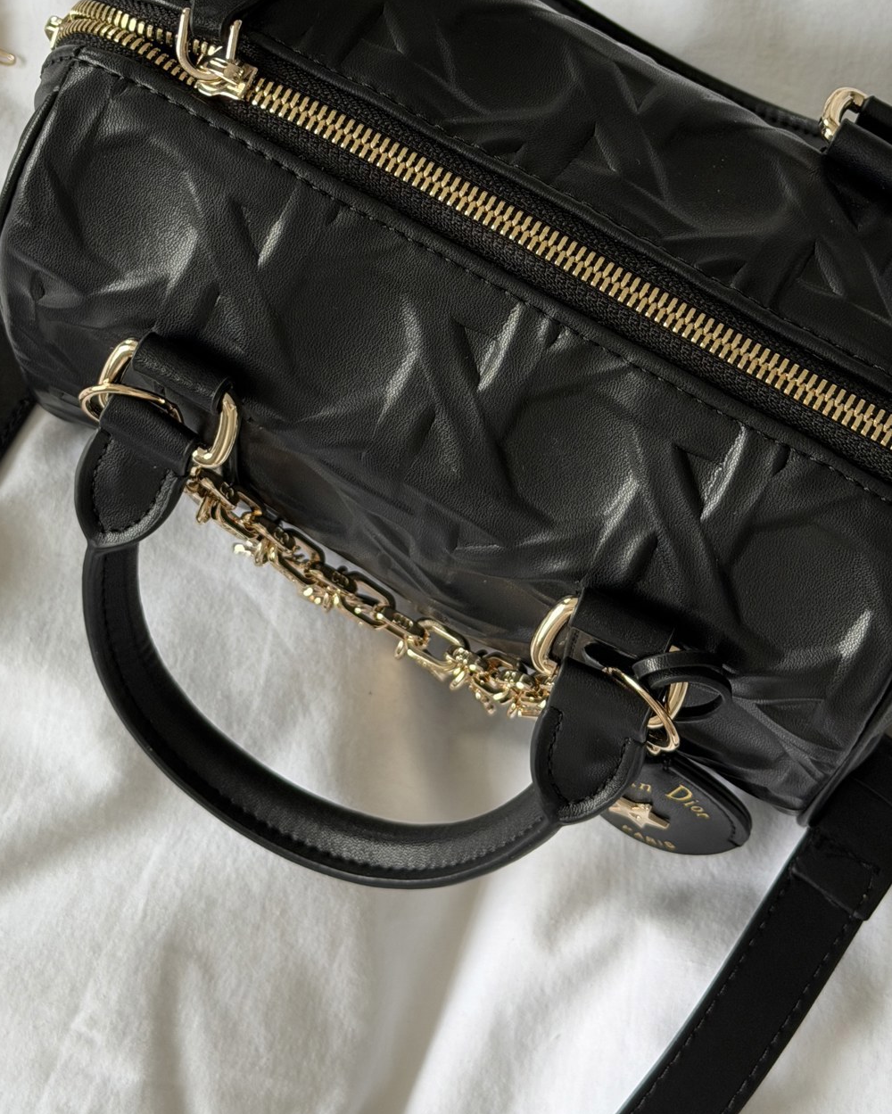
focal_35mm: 75
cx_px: 505
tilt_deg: -72.4
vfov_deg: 25.0
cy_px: 260
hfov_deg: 20.4
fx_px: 2474
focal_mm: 6.76
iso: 100
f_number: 1.78
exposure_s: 1/106
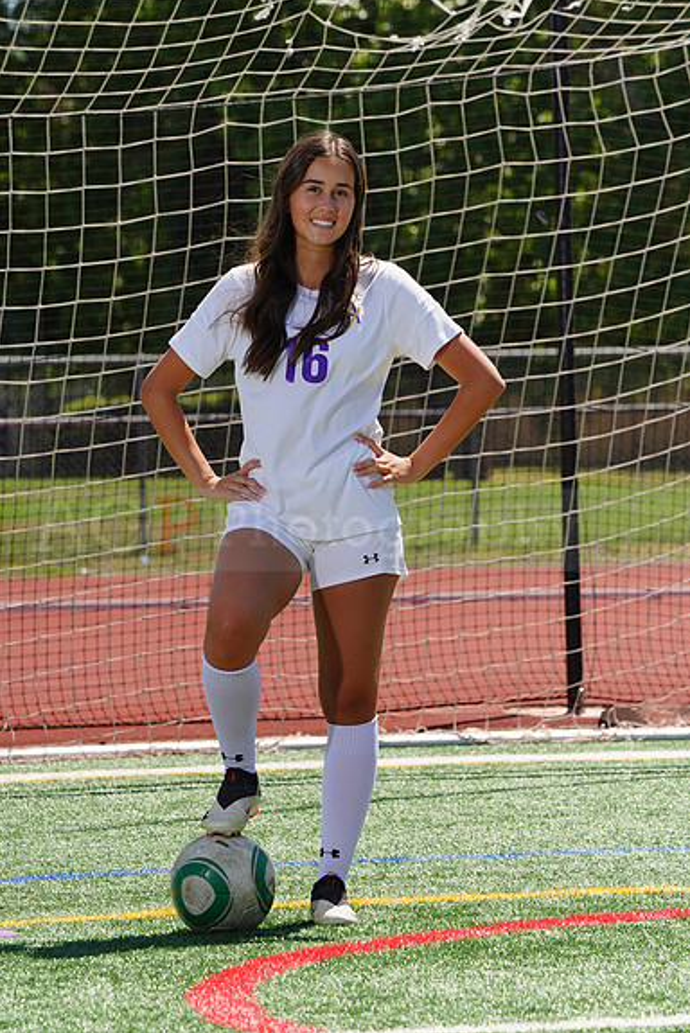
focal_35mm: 261
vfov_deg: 7.9
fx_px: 7494
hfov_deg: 5.3
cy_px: 514
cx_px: 345
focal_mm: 259
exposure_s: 1/250
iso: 200
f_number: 13
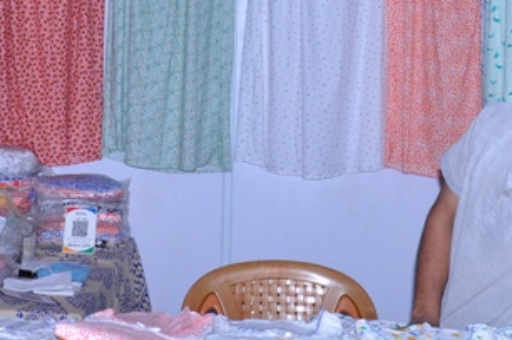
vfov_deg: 16.0
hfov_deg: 24.7
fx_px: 1169
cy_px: -43
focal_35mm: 82
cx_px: 218
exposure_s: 1/125
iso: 320
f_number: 7.1
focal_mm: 21
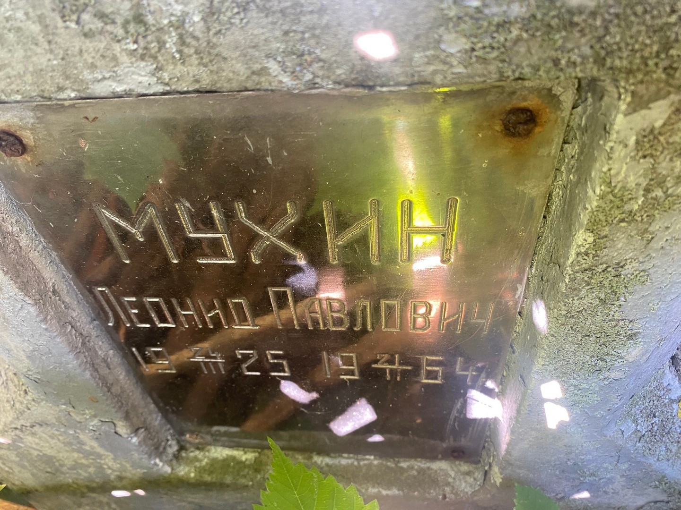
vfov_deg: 53.1
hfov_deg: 67.3
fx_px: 511
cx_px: 340
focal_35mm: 26
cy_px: 255
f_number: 1.8
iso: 160
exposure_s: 1/60
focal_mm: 4.25
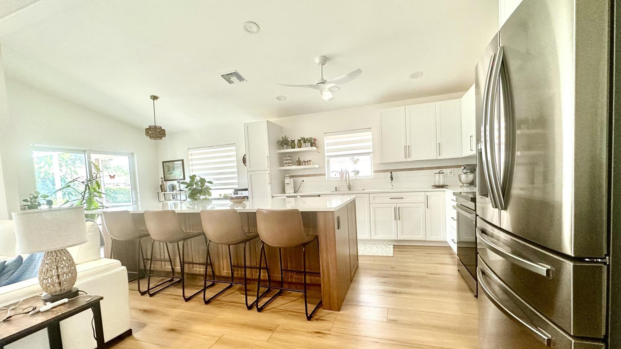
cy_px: 194
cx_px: 307
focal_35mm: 16
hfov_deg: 99.4
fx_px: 263
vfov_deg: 66.9
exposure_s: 1/120
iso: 250
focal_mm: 2.22
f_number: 2.2
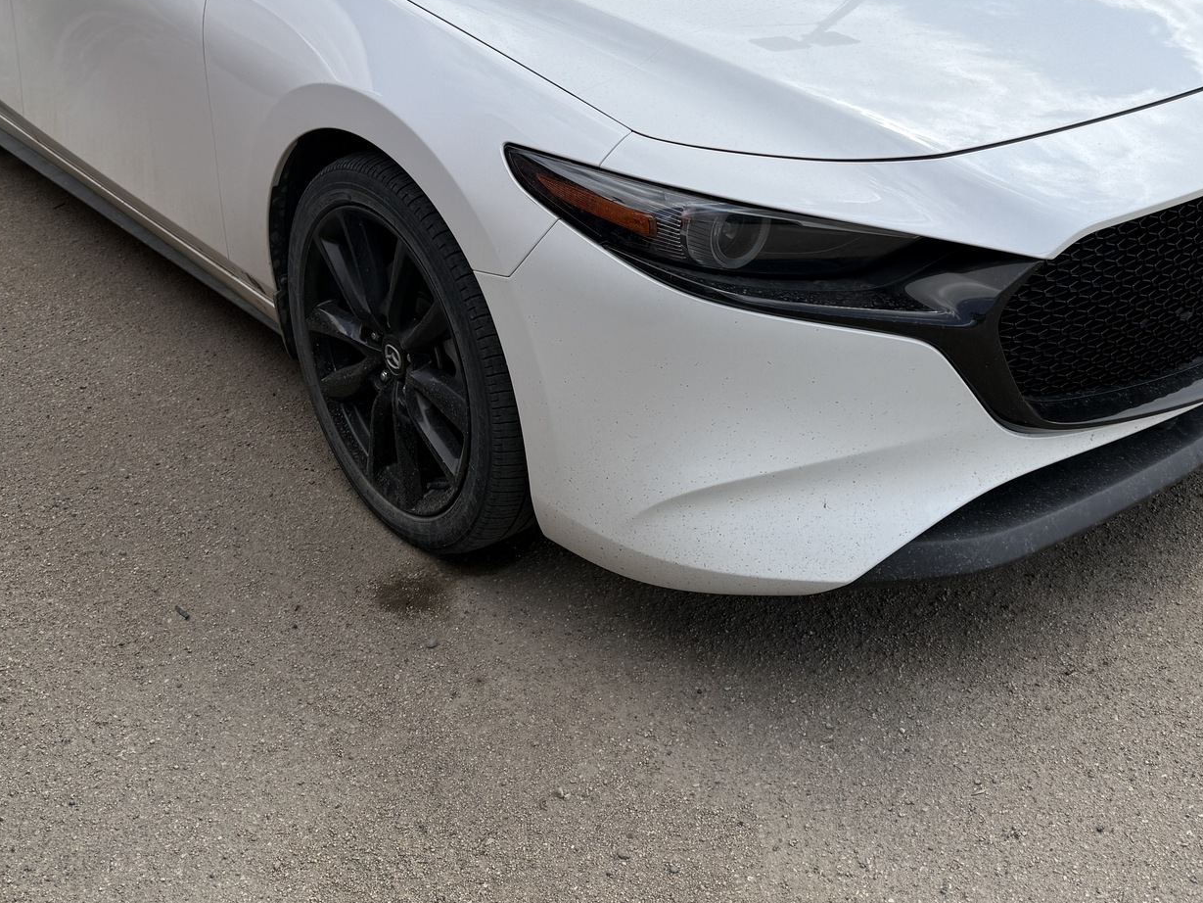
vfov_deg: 35.0
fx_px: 1390
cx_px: 602
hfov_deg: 46.8
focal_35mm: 40
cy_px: 197
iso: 80
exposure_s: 1/4975
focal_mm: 6.76
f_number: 1.78
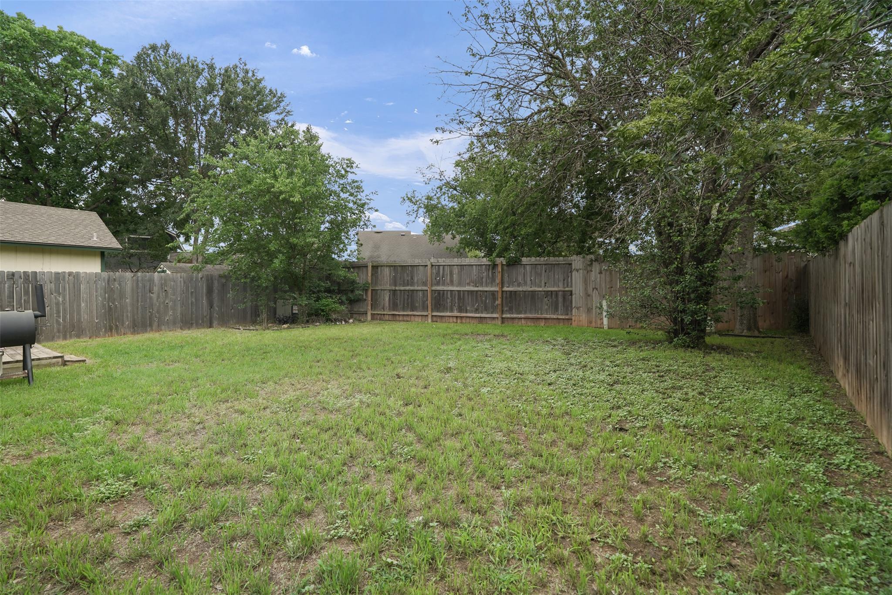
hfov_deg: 96.7
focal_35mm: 16
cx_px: 446
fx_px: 396
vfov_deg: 73.7
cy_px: 298
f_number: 5.6
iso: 640
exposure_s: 1/1000
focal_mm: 16
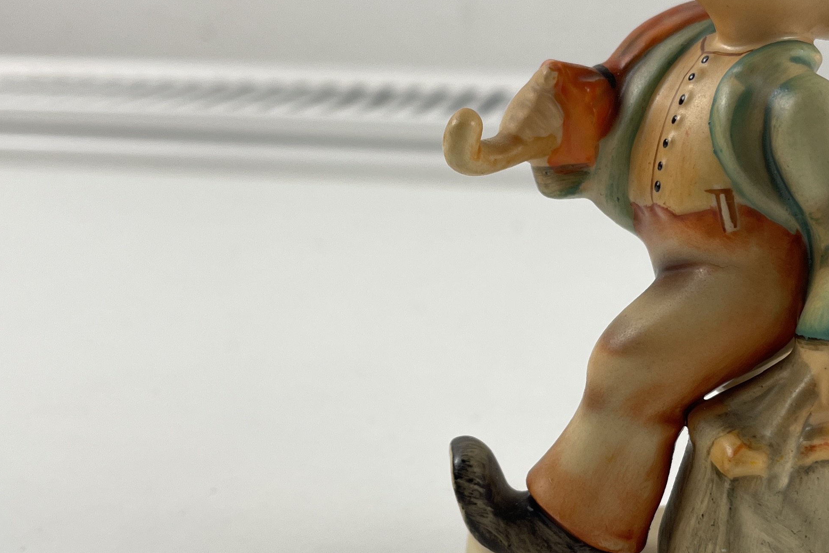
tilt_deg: -17.6
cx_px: 537
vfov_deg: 25.1
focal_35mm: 54
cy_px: 288
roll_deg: -1.3
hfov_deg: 36.6
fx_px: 1243
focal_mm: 5.1
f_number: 1.6
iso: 32
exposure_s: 1/225
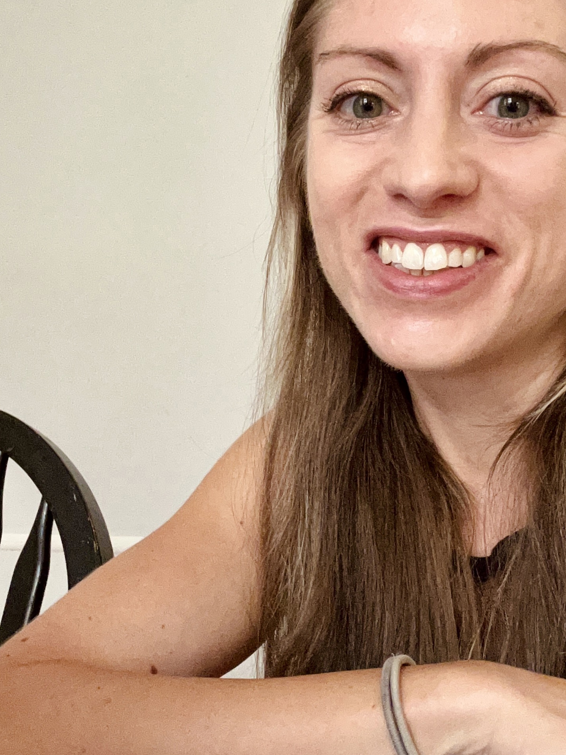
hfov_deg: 30.2
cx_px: 322
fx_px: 1047
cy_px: 317
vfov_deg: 39.6
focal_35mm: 48
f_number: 1.9
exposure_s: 1/60
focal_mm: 2.69
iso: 320
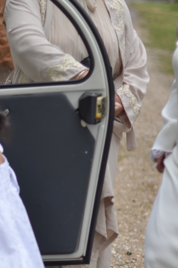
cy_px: 218
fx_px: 1147
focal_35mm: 154
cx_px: 1
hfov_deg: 8.8
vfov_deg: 13.3
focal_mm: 50
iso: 200
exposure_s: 1/2000
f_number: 1.6
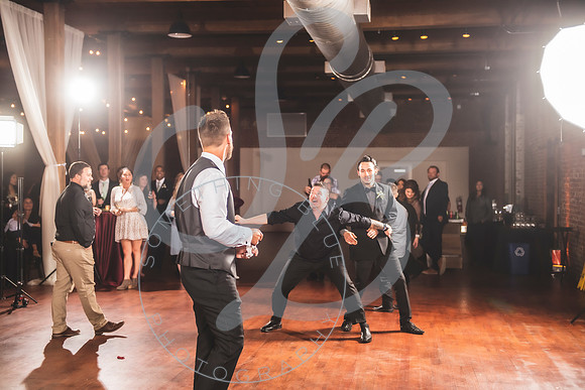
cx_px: 292
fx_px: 814
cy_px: 195
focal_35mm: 50
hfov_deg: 39.5
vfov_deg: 27.0
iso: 1000
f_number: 2.8
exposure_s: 1/200
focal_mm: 50
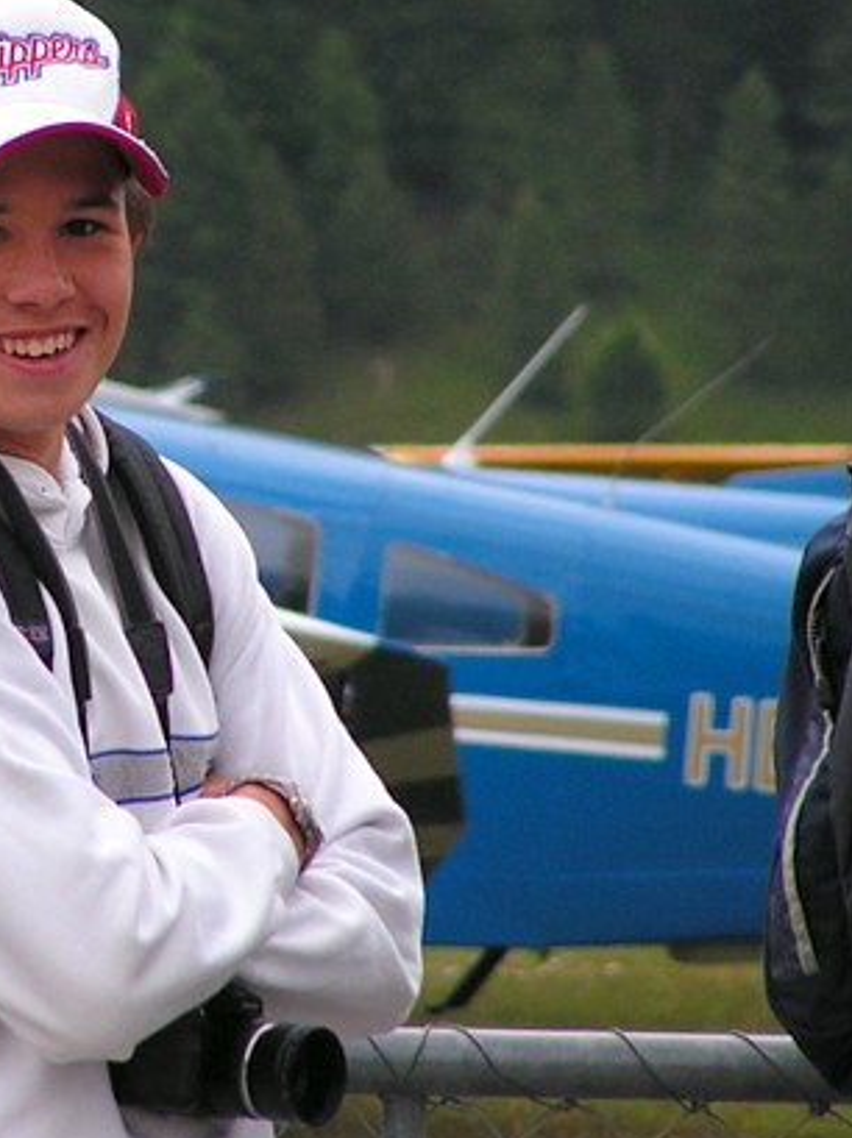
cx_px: 11
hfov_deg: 2.0
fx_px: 24454
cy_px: 387
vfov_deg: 2.7
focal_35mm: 744
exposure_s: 1/500
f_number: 3.7
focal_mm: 63
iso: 50
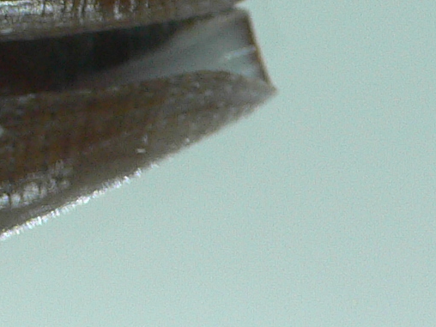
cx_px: -153
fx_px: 1751
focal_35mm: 139
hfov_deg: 13.6
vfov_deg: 10.3
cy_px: -154
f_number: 2.8
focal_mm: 4.6
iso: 100
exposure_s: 1/60
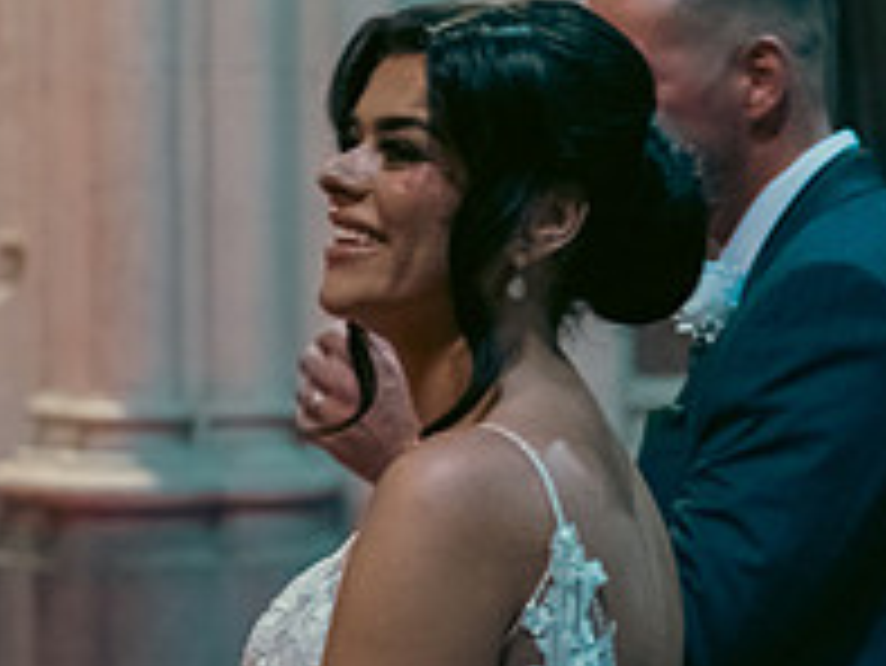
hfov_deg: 10.5
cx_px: 747
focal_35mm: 187
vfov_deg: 8.0
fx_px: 4789
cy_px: 313
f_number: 3.5
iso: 1000
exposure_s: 1/160
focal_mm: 66
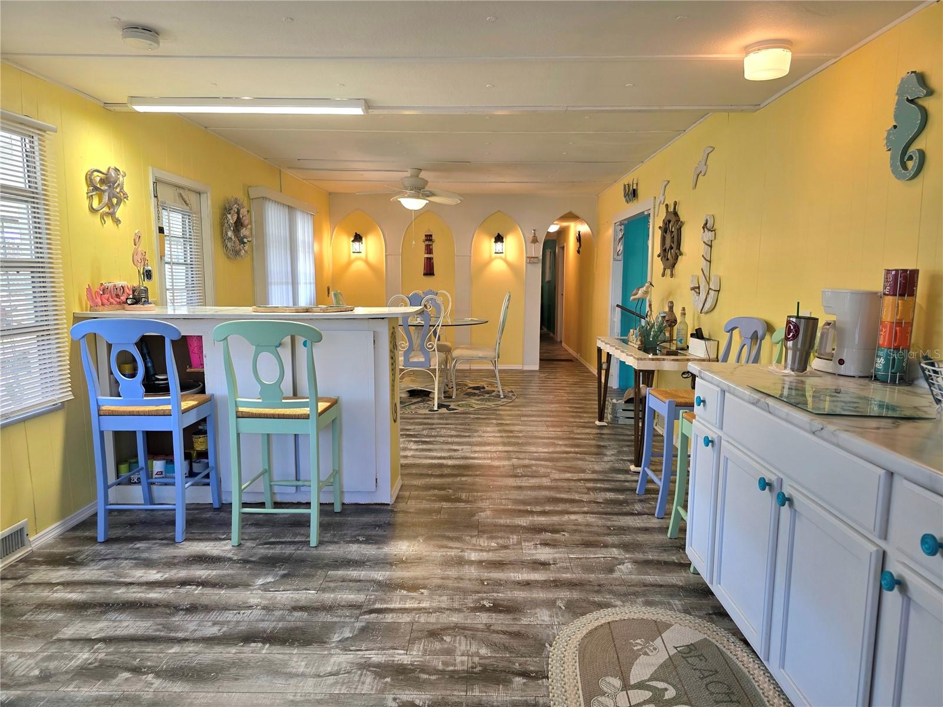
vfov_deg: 58.9
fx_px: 627
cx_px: 472
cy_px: 354
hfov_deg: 73.9
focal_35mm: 23
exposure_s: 1/120
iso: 100
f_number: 1.7
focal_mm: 6.3
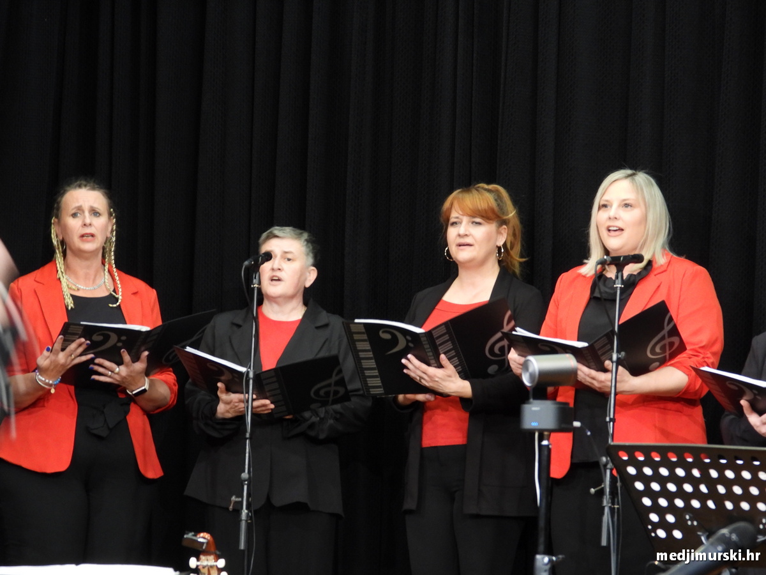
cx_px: 383
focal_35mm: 200
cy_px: 288
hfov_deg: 9.9
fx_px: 4426
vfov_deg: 7.4
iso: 450
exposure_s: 1/15
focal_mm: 35.9
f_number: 4.5
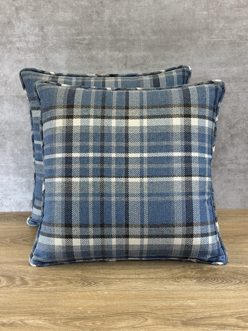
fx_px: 459
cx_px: 124
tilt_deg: -15.2
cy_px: 166
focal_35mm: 48
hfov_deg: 30.3
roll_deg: +1.2
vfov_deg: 39.7
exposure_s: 1/170
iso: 100
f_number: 1.78
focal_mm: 6.86
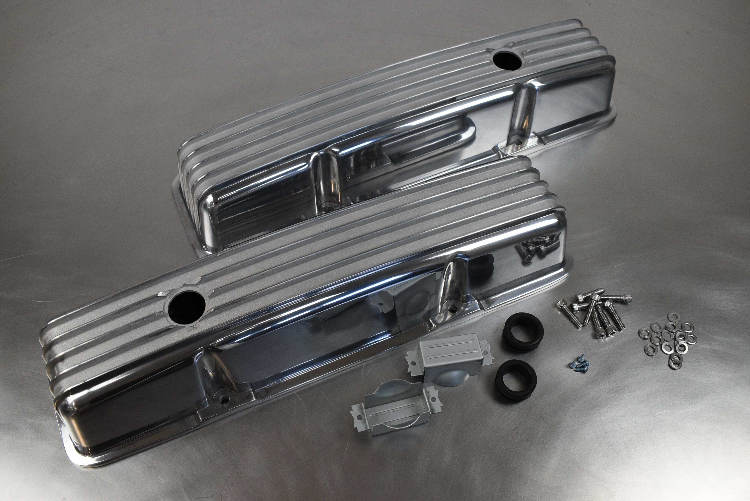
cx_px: 375
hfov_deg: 55.1
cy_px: 250
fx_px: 719
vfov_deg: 38.4
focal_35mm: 34
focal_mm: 23
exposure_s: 1/320
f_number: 7.1
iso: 1250
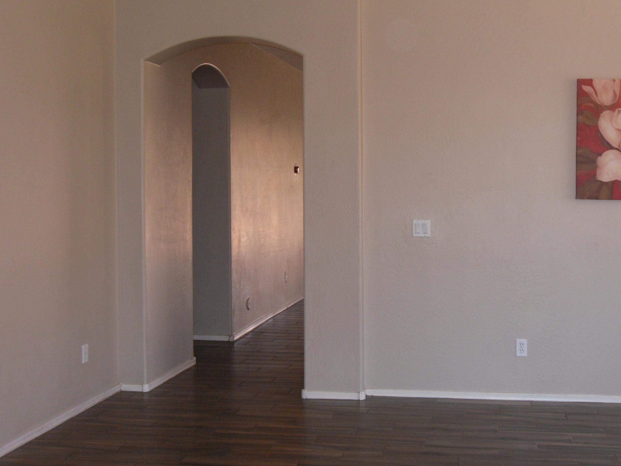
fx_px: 897
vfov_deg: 29.1
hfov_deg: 38.1
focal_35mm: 50
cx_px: 362
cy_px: 220
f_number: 3.5
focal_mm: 6.3
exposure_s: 1/45
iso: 100
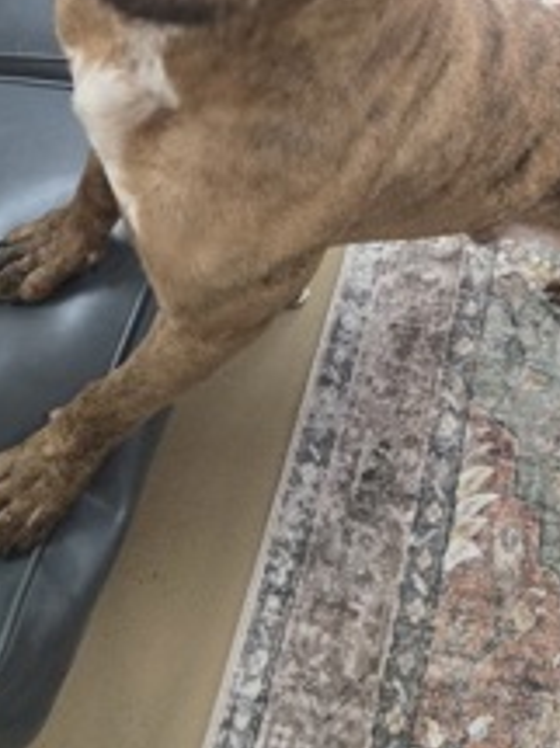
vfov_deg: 38.3
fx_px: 972
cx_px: 447
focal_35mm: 45
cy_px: 35
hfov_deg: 31.3
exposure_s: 1/120
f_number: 1.8
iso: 640
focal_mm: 5.4
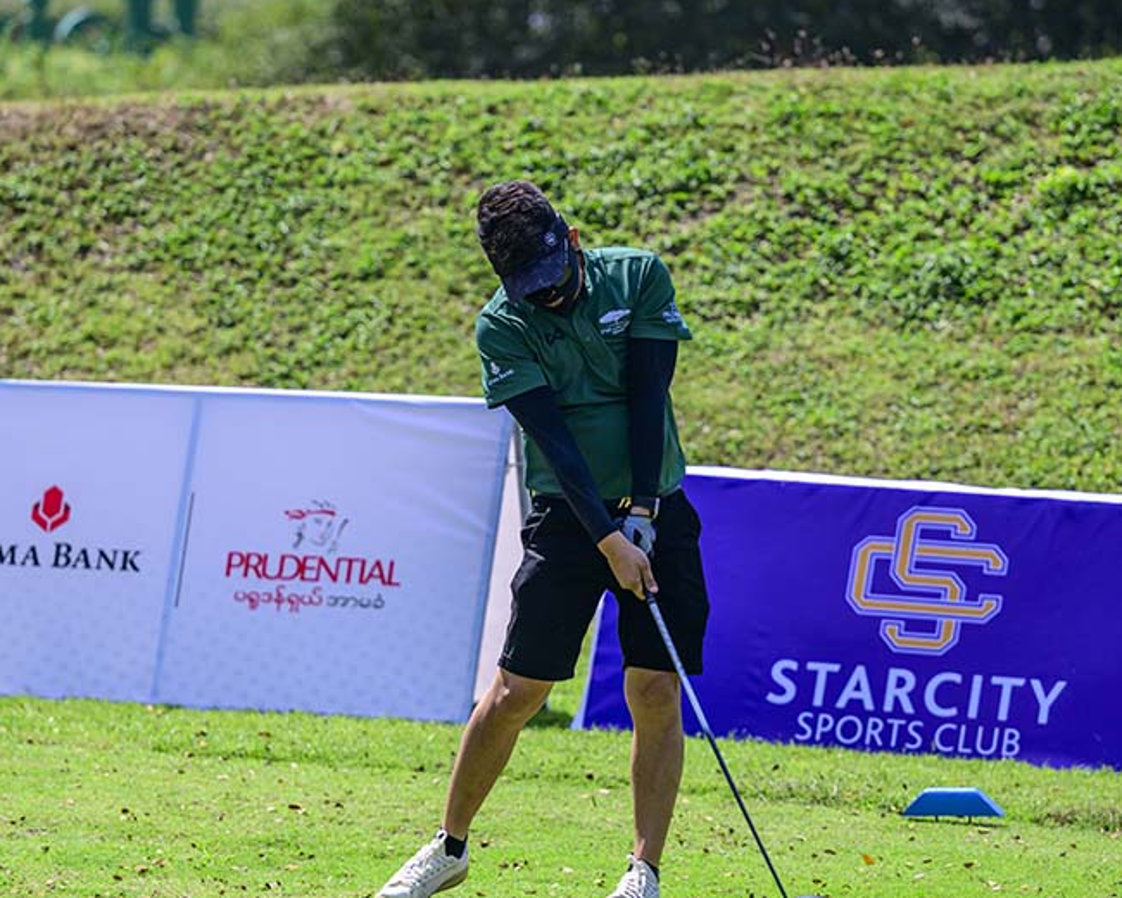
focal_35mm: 187
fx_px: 6210
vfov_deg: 8.3
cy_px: 509
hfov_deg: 10.3
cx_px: 633
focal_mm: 135
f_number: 2.8
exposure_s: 1/5000
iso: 280
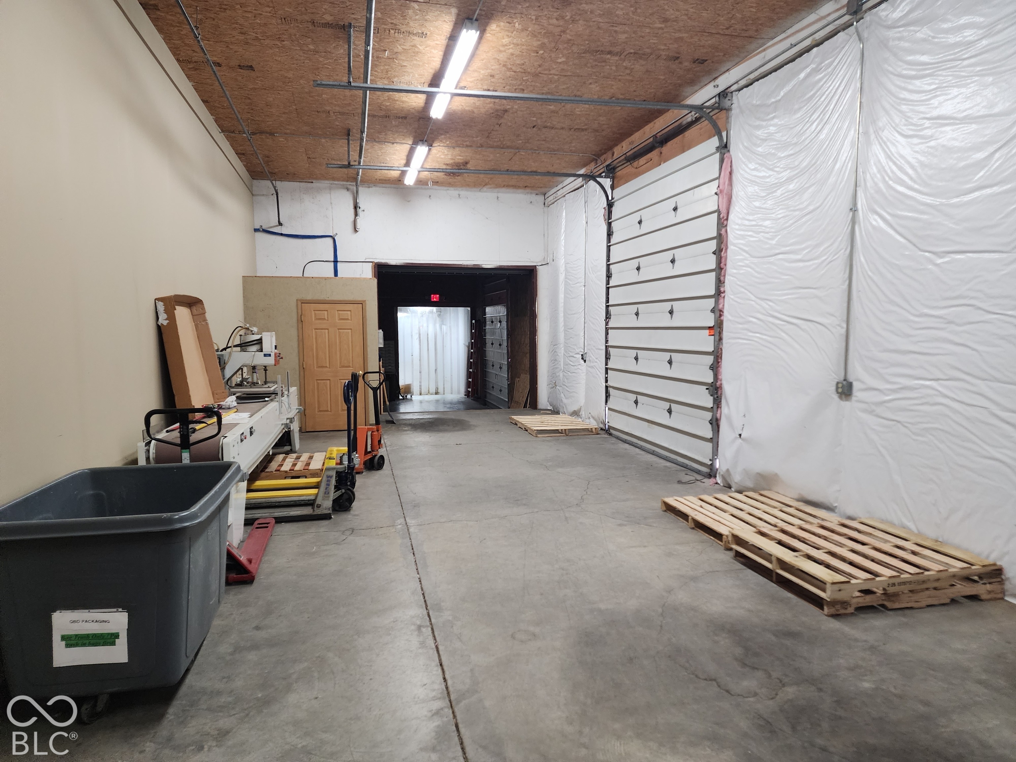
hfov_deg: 73.9
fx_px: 675
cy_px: 381
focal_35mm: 23
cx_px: 508
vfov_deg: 58.9
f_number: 1.8
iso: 400
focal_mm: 6.4
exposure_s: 1/120
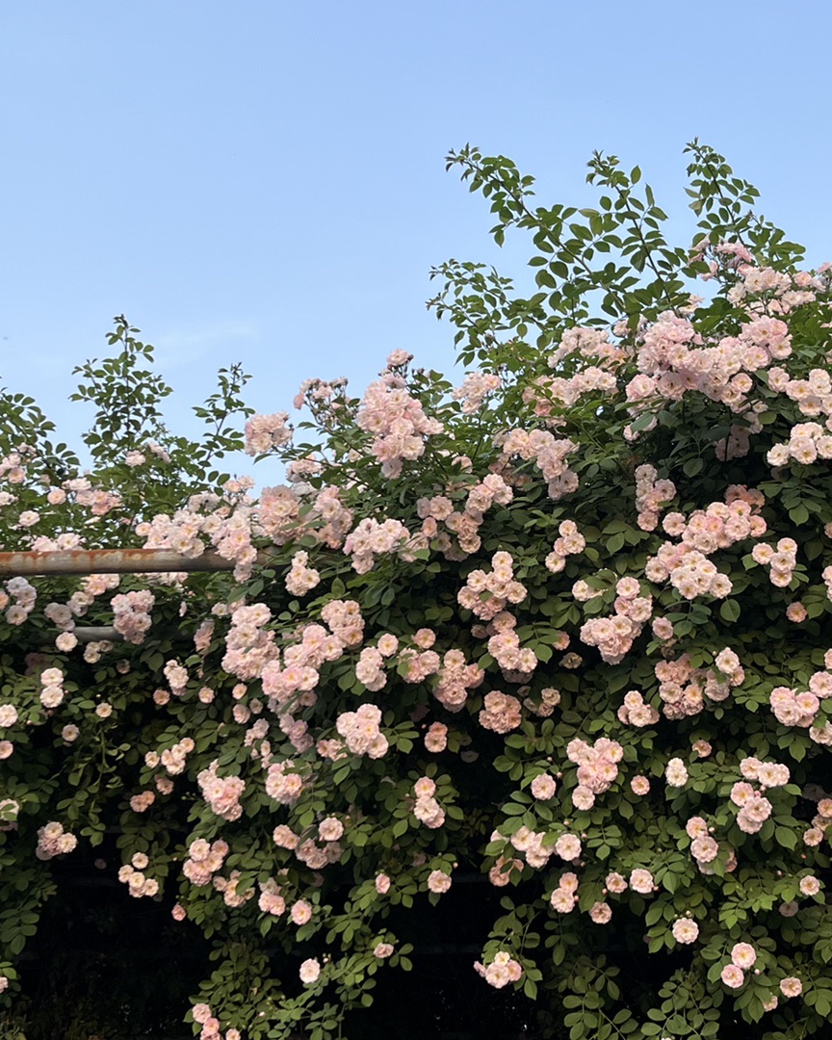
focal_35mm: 47
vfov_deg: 39.5
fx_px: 1447
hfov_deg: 31.9
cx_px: 542
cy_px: 485
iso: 50
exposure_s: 1/787
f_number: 1.6
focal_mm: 5.1
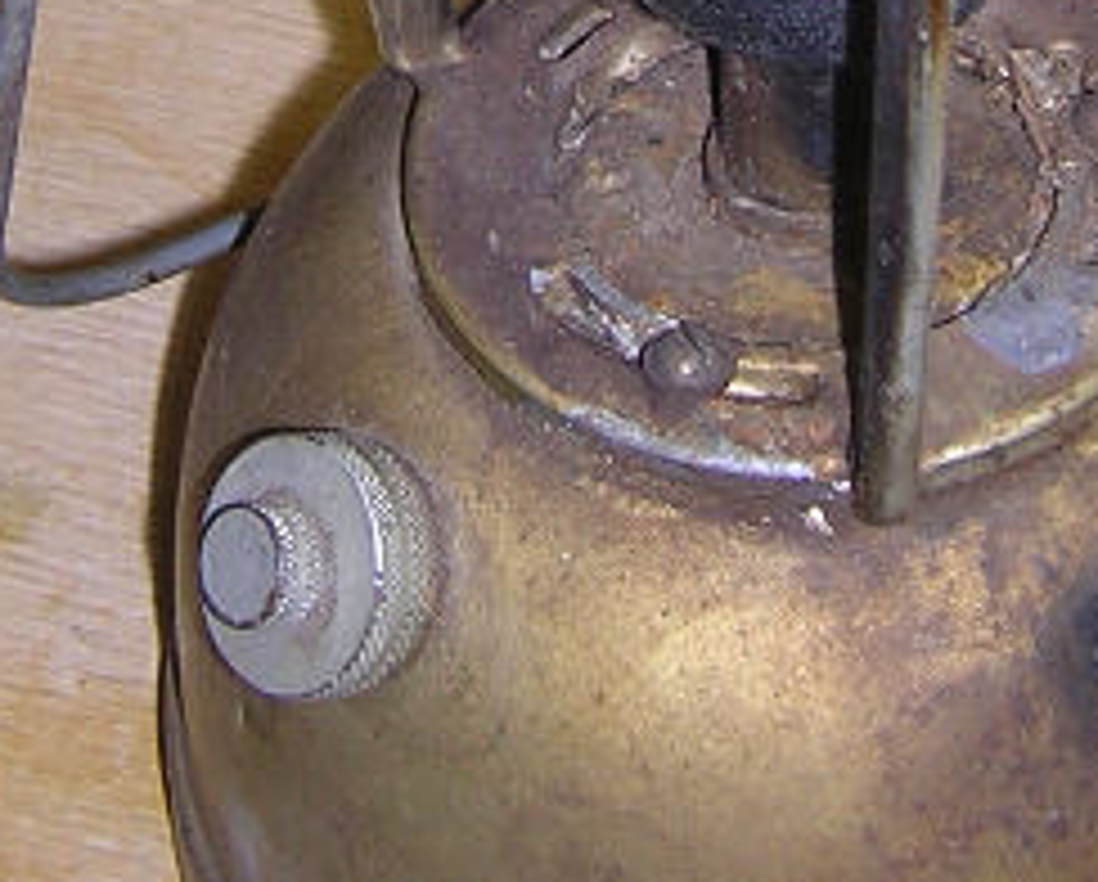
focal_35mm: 115
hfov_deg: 16.7
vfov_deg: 12.8
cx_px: 644
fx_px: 3743
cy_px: -382
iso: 100
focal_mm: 4.7
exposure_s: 1/60.1
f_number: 2.6
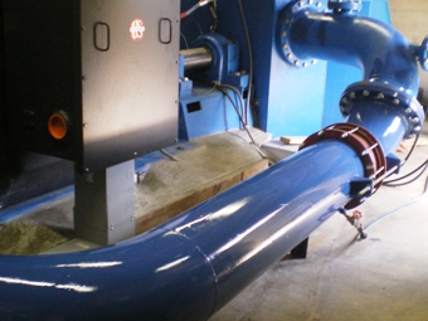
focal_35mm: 50
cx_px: 229
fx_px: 618
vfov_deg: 29.1
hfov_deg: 38.2
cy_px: 152
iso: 250
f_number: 3.1
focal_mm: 6.3
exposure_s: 1/30
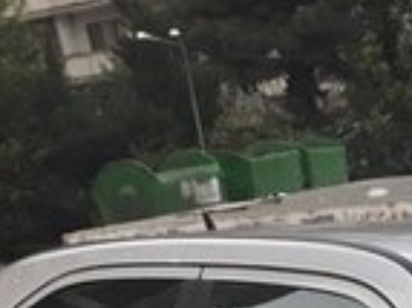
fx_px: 1534
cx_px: 634
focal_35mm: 129
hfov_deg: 14.2
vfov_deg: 10.6
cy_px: 597
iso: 160
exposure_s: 1/25
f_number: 1.9
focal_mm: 3.7
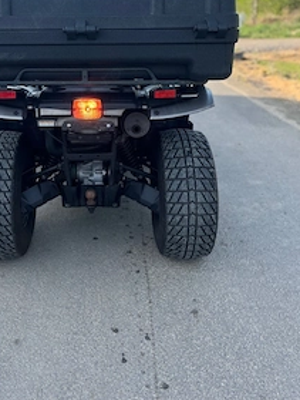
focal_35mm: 37
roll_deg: +2.5
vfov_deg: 48.8
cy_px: 118
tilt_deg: -14.1
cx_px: 104
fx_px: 427
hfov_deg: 38.3
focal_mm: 5.1
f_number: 1.6
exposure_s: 1/1199
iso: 50
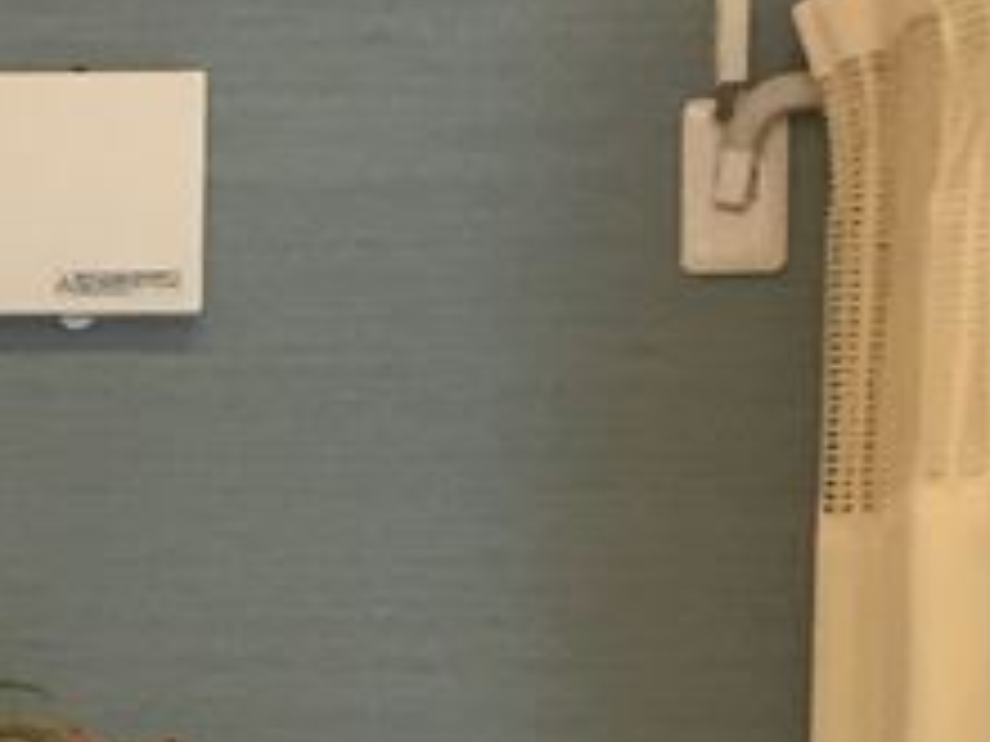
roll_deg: -1.8
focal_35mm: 211
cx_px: -1156
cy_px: 1016
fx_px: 6034
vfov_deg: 7.0
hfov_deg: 8.7
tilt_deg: -1.6
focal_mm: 4.15
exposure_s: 1/30
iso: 40
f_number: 2.2
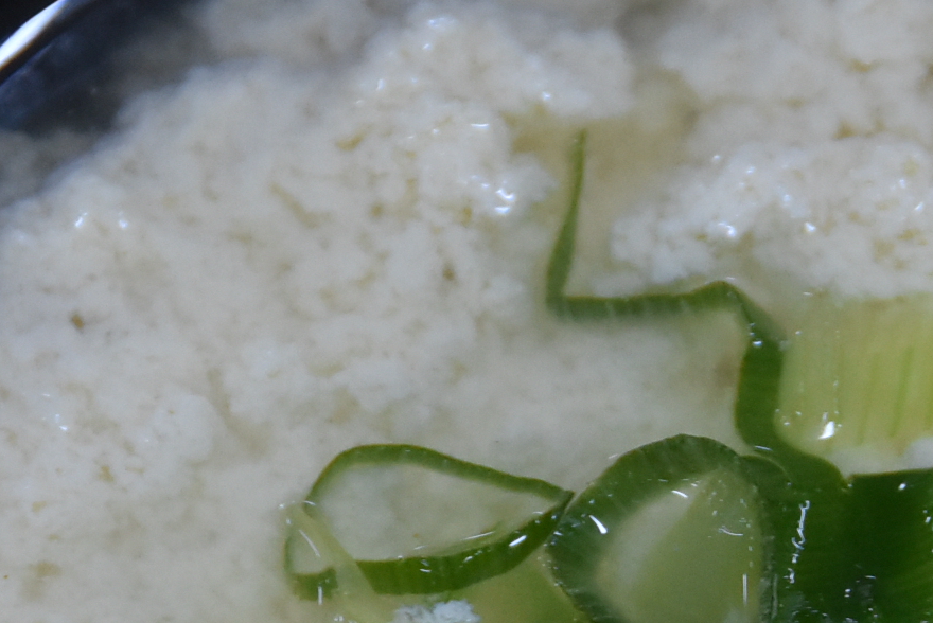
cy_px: 656
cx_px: 775
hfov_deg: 3.8
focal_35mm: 536
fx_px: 13892
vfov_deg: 2.6
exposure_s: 1/125
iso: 1400
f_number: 5.3
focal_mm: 105
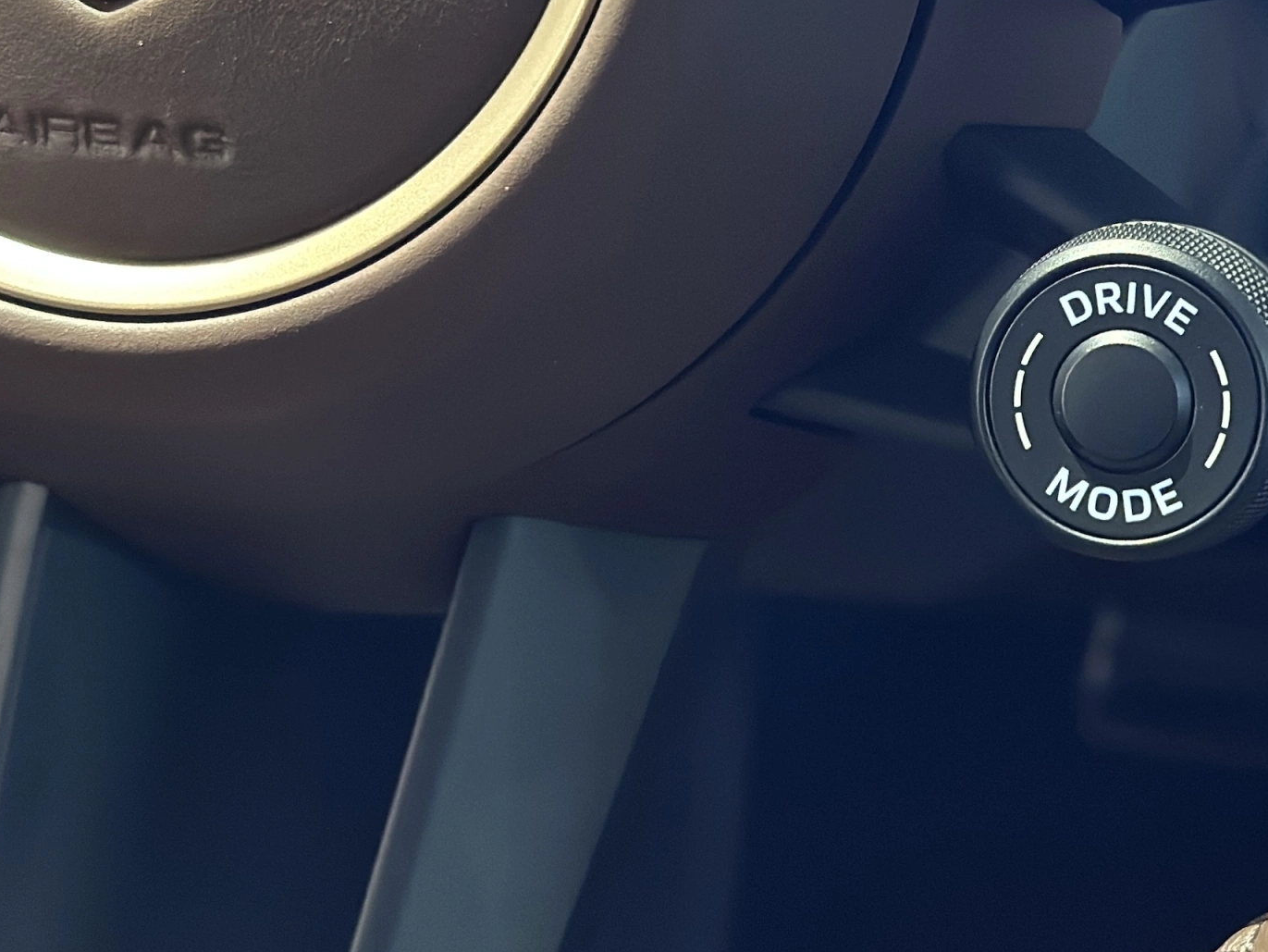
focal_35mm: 84
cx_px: 1010
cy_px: 157
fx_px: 3078
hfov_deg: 23.0
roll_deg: +0.8
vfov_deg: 17.4
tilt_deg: -22.7
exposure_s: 1/29
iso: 1000
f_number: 1.78
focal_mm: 6.86
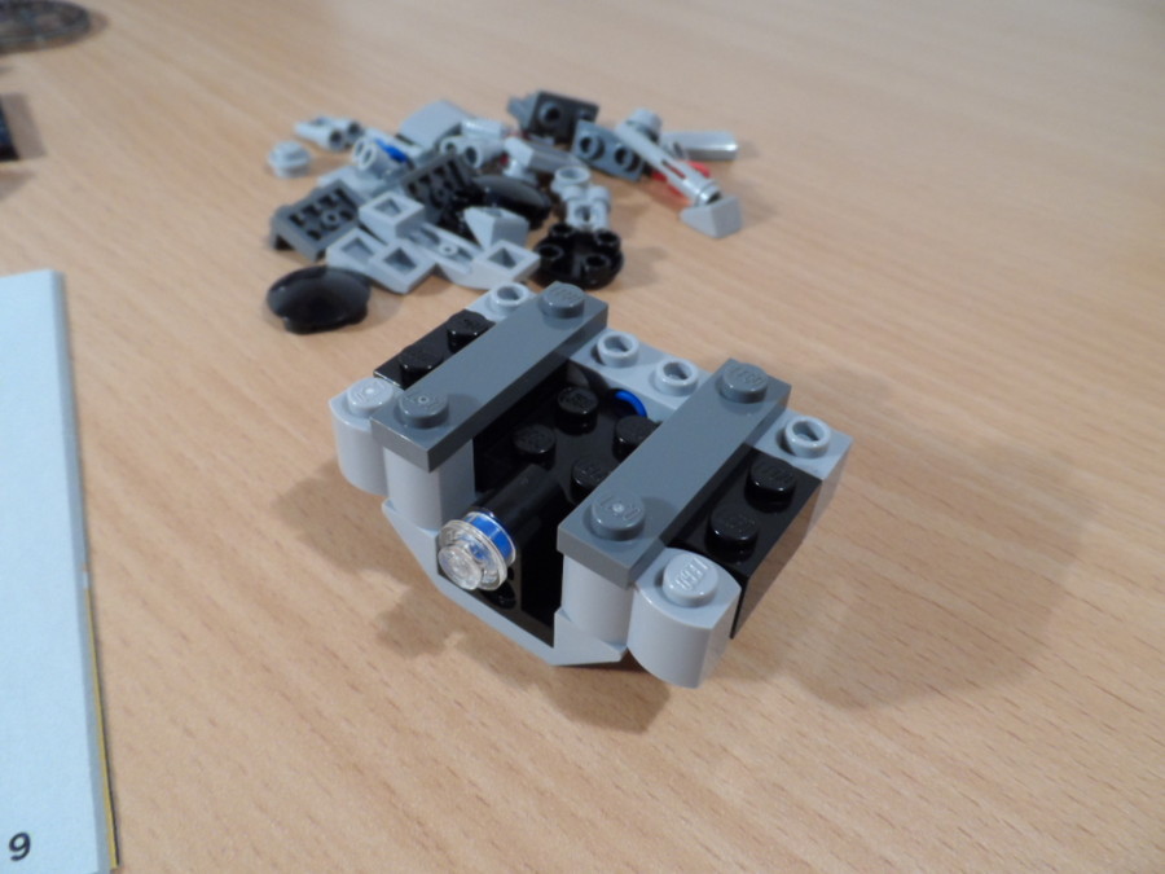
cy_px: 437
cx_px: 582
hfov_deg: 71.6
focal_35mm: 24
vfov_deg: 56.8
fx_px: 808
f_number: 3.2
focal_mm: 4
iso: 200
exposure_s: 1/20
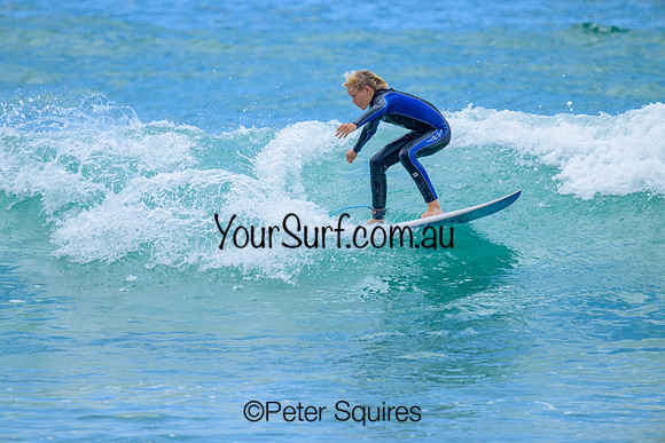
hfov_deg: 3.7
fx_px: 10346
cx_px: 332
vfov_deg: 2.5
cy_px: 222
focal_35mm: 560
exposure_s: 1/2000
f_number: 8
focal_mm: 560
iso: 560
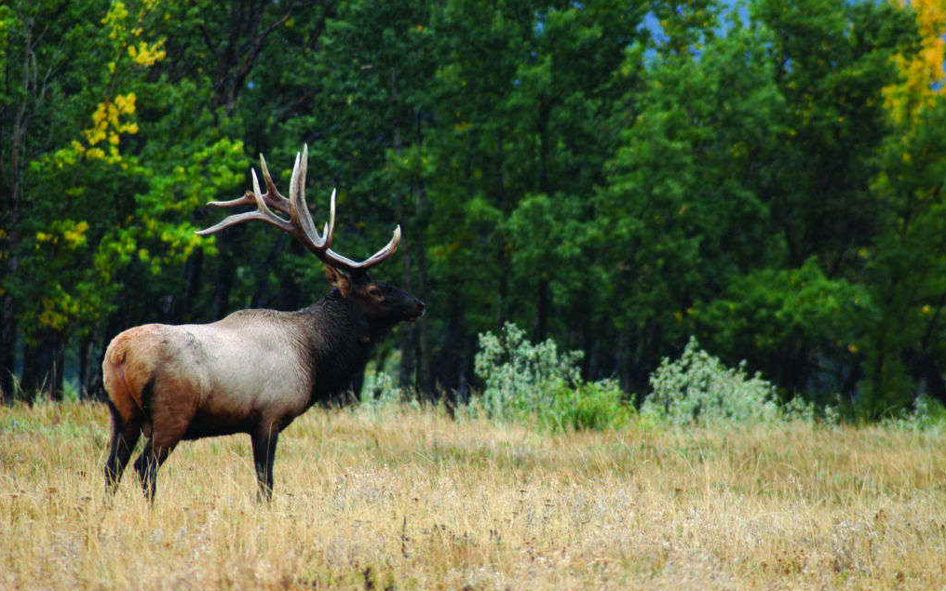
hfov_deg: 4.5
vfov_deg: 2.8
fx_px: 11911
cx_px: 475
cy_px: 279
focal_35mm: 462
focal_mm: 300
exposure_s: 1/80
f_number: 5.6
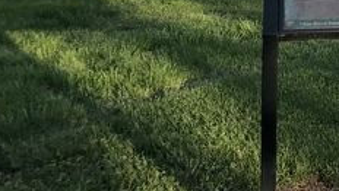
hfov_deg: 19.1
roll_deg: -0.4
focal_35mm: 105
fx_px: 945
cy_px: -163
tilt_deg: -6.3
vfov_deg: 10.8
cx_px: 414
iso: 20
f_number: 1.8
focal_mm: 4
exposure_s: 1/1279
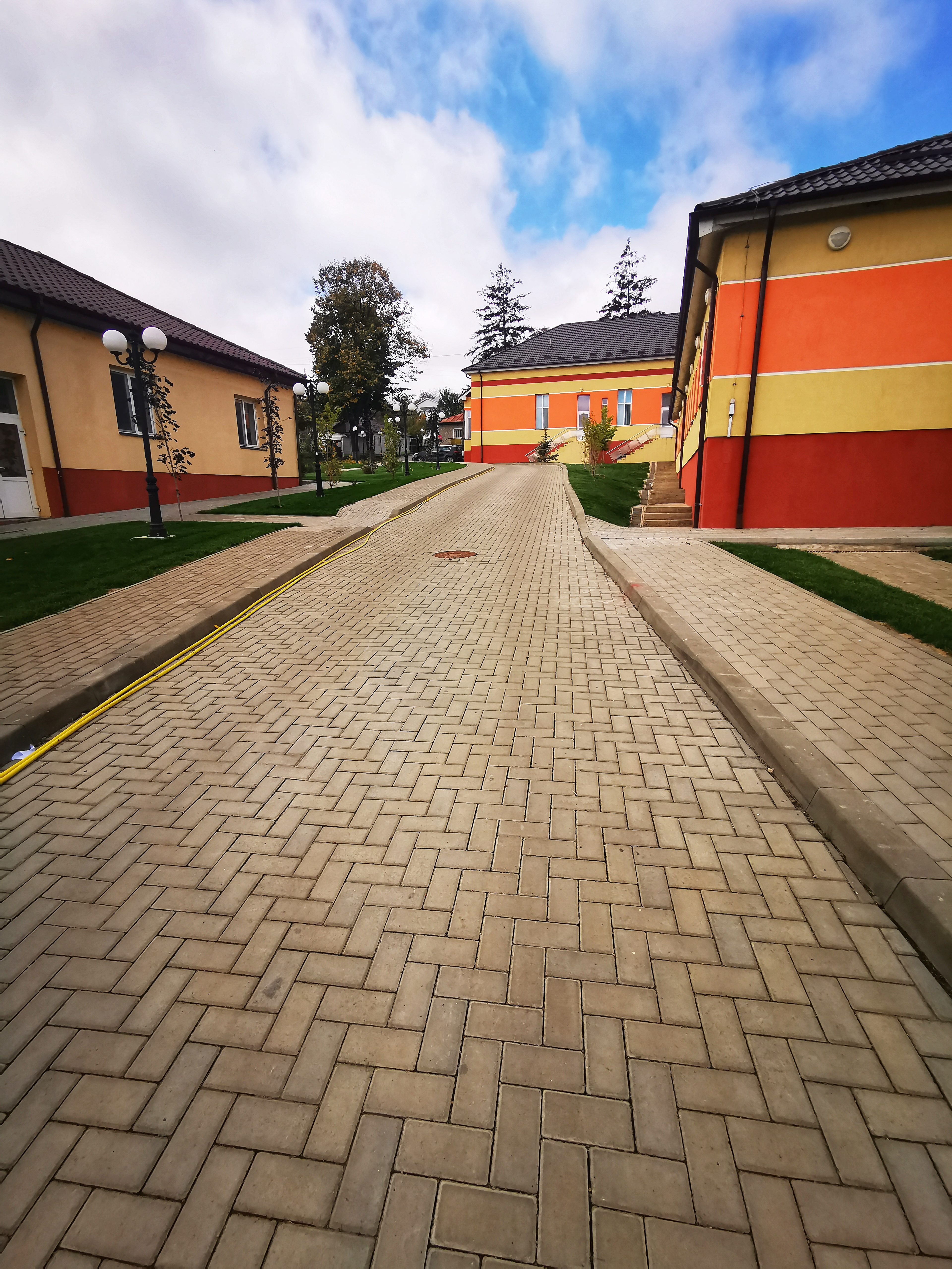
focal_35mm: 16
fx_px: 587
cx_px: 476
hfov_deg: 78.1
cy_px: 634
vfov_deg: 94.5
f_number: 2.2
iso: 50
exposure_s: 1/633
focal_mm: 2.35
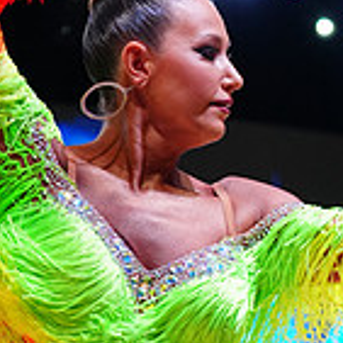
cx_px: 407
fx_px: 2735
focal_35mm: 244
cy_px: 557
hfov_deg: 7.1
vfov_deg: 7.0
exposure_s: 1/320
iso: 2500
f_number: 4
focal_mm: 70
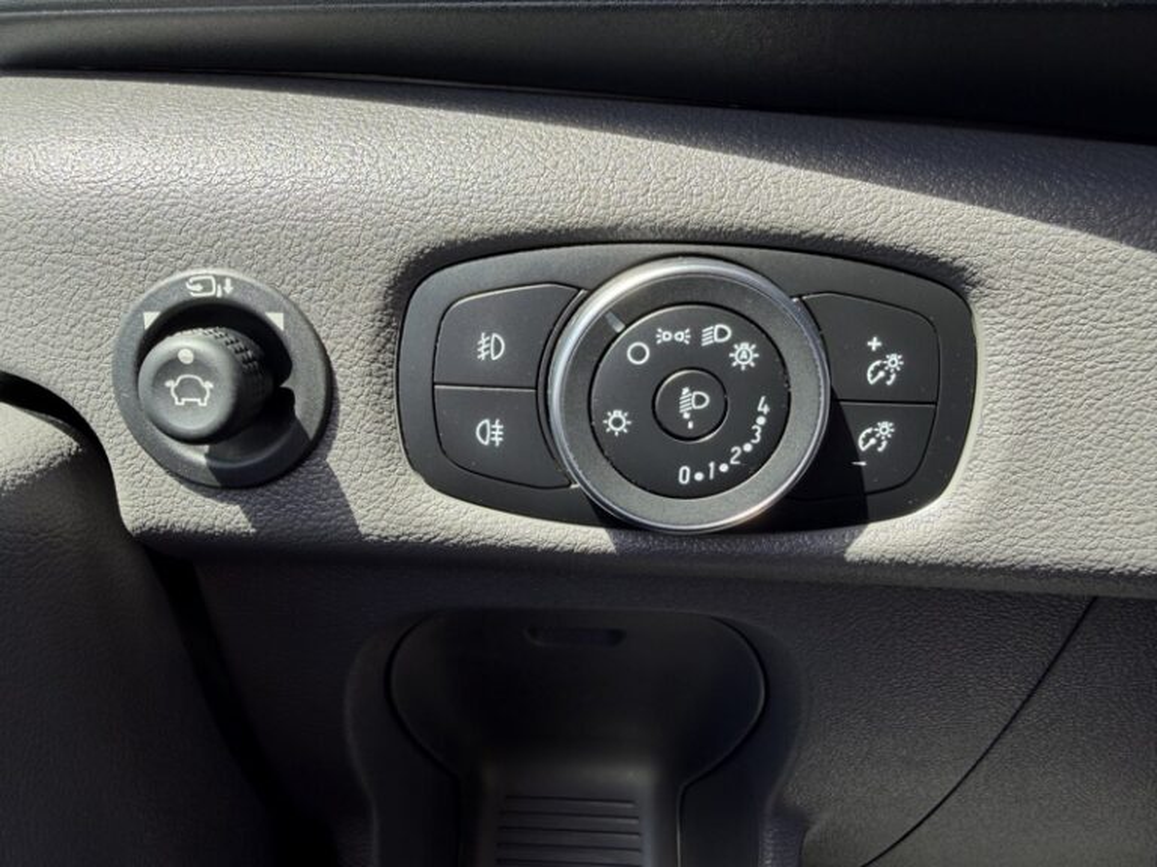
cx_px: 578
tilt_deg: -24.0
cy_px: 434
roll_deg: -0.8
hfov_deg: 71.6
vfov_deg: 56.8
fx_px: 802
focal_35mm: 24
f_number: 2.2
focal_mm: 2.22
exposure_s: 1/121
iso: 40
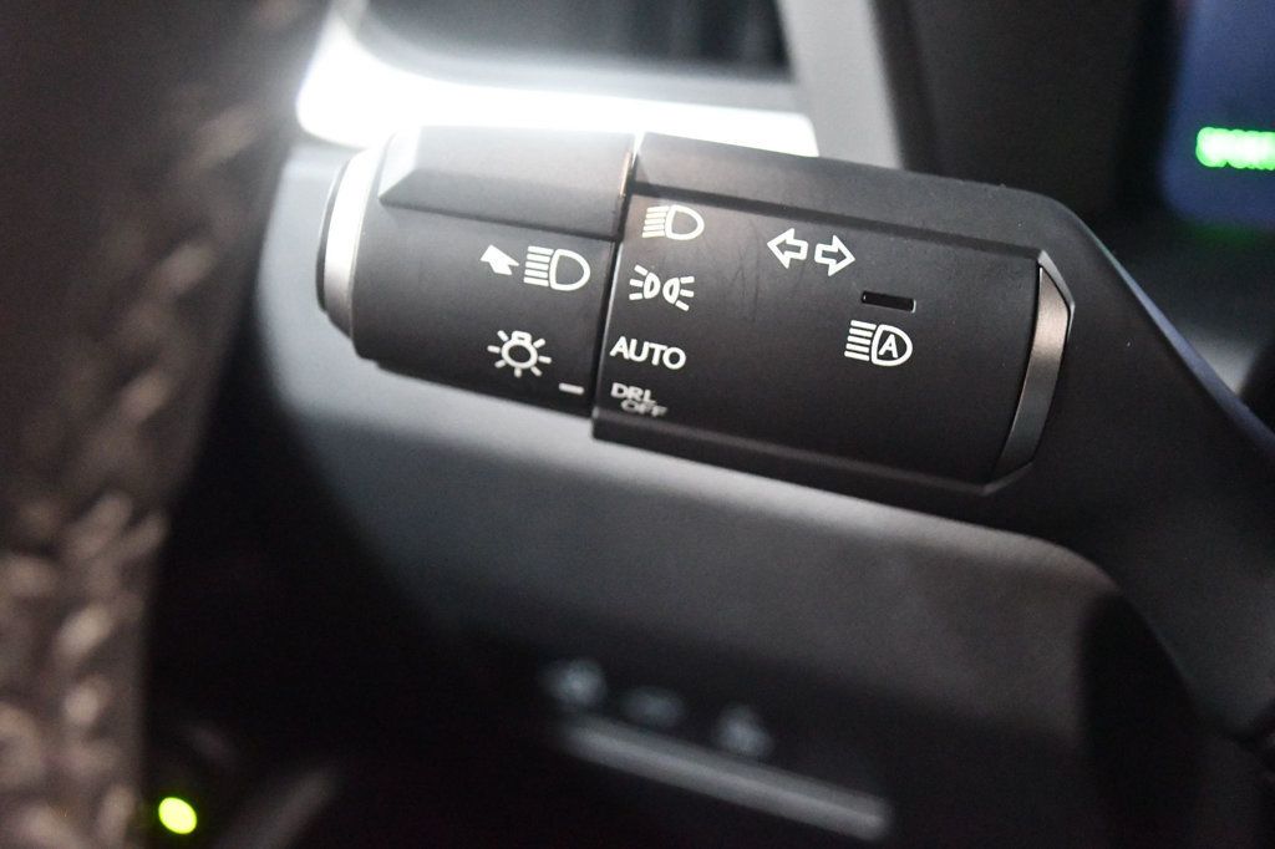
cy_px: 424
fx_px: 1593
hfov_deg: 43.6
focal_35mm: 45
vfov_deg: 29.8
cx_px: 638
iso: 12800
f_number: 4.5
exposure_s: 1/30
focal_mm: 30
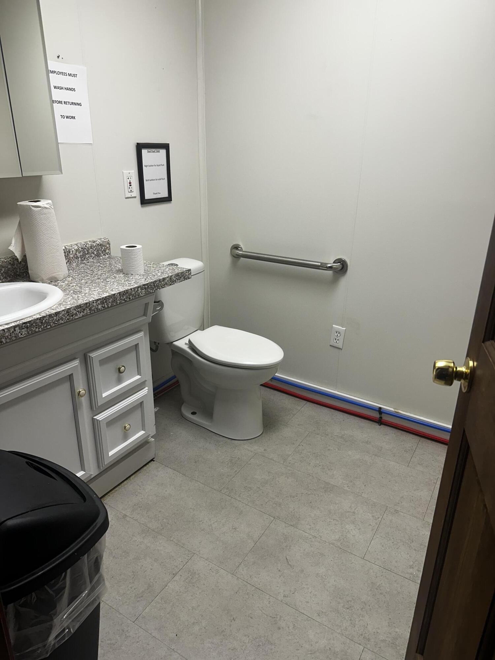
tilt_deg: -20.3
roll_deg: -2.4
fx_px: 458
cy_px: 330
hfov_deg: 56.8
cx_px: 248
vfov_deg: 71.6
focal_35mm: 24
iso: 80
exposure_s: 1/120
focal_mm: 6.86
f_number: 1.78
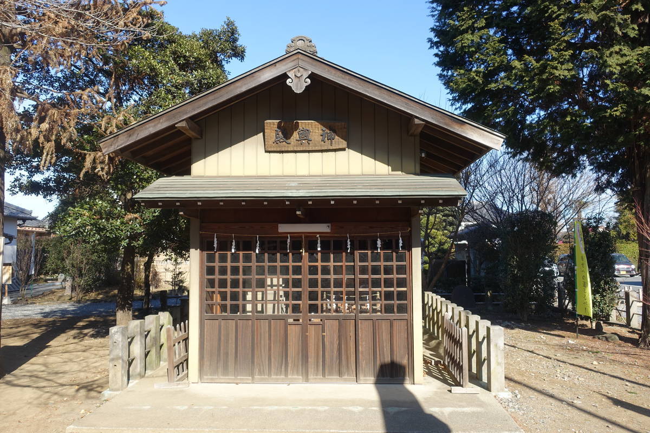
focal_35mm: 29
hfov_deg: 63.7
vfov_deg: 45.0
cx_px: 325
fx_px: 524
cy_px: 216
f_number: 4
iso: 125
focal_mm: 10.6
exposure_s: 1/400
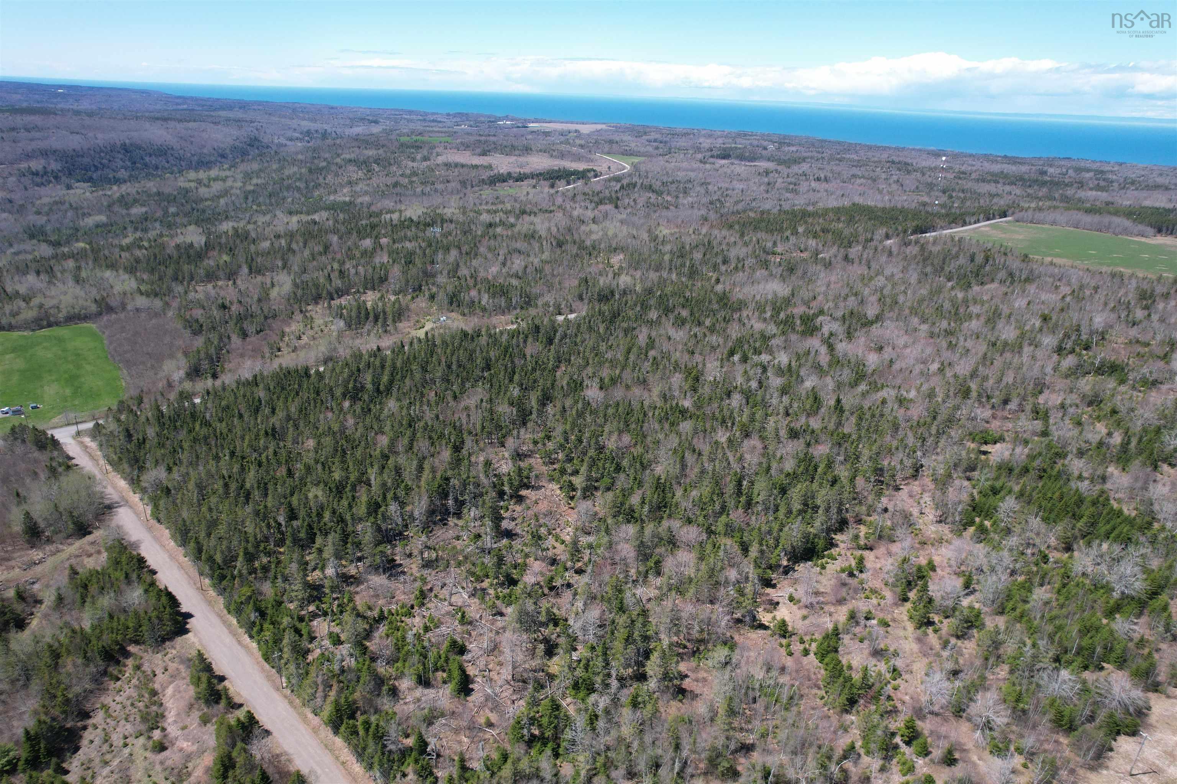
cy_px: 392
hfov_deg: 78.6
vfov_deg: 57.2
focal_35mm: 22
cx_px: 588
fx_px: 719
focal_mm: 8.38
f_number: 2.8
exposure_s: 1/1250
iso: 100
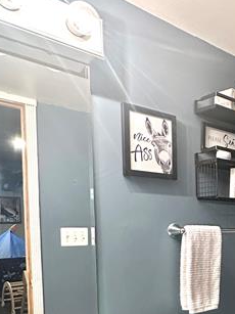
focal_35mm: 35
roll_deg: -1.3
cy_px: 242
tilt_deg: -2.7
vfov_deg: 50.1
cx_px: 282
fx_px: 317
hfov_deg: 33.2
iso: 640
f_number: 2.2
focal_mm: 2.22
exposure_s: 1/60
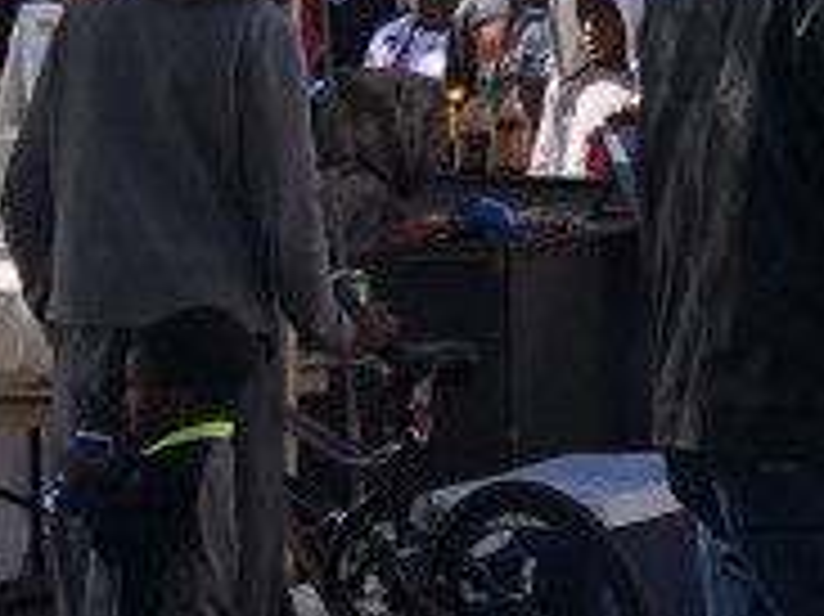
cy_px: -283
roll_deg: +0.6
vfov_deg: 7.5
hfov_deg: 9.2
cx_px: 1869
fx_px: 4663
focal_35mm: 196
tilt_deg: +0.7
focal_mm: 4
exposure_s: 1/787
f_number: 1.8
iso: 20
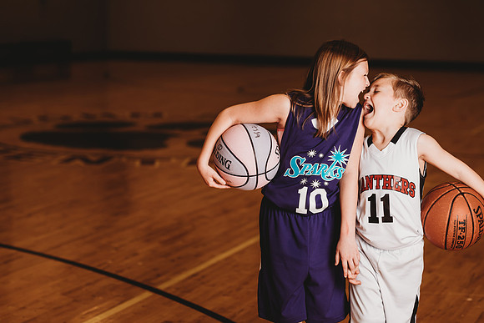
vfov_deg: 16.1
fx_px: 1143
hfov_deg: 23.9
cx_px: 242
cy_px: 162
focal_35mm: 85
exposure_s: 1/160
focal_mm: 85
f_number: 2.5
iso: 100
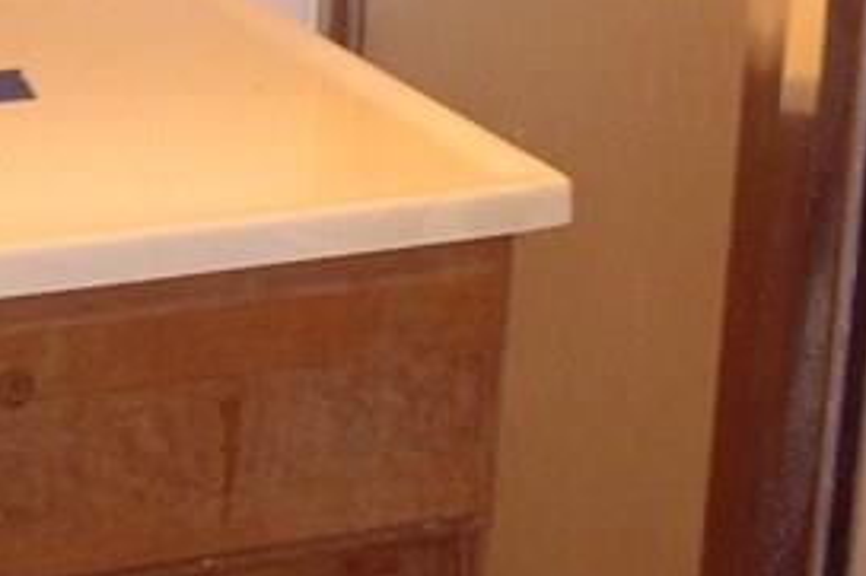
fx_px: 3582
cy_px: -235
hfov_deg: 13.8
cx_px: 296
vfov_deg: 9.0
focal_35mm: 149
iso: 200
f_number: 2.7
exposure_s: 1/40
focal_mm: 6.2
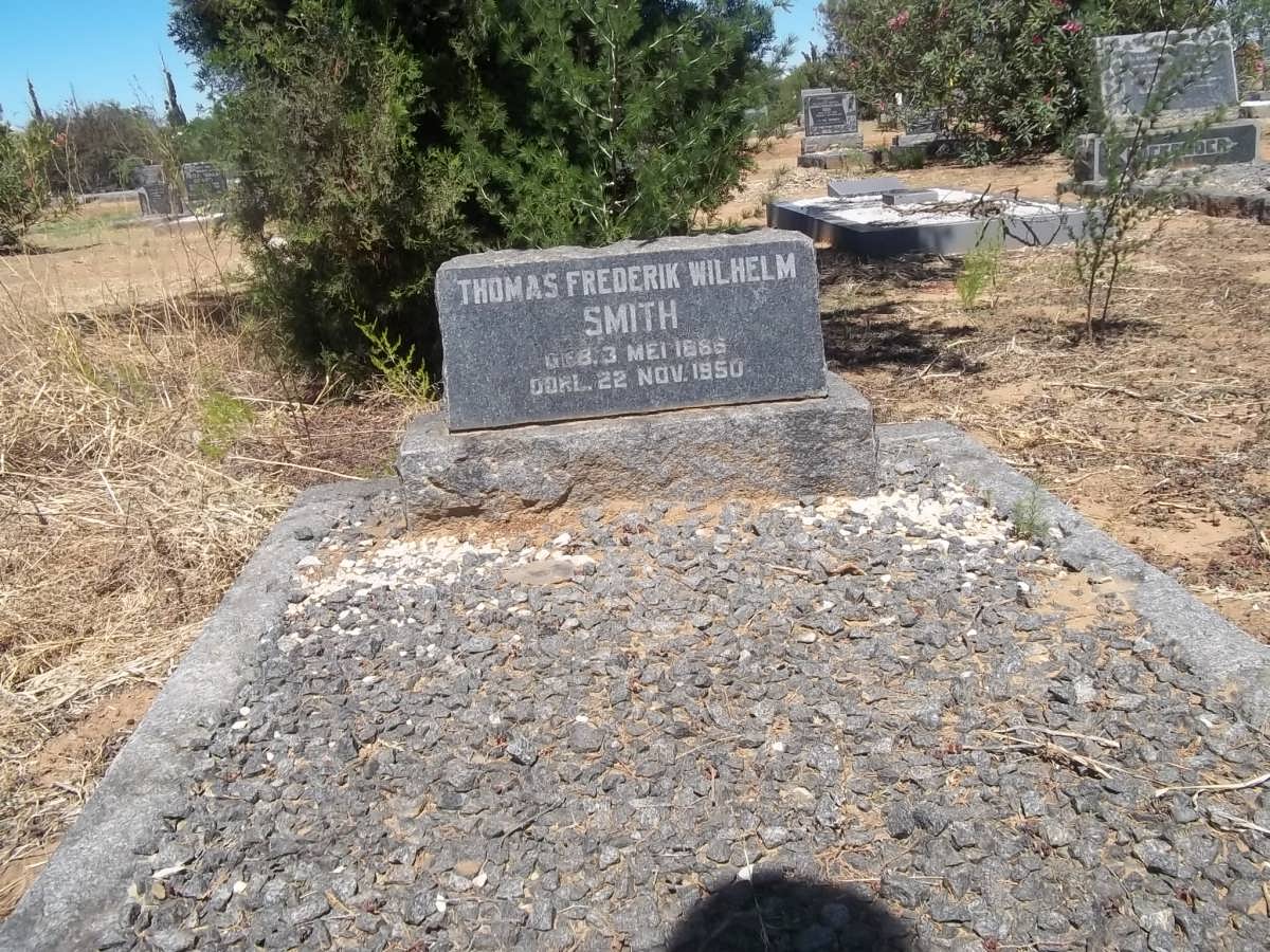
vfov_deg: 44.2
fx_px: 1174
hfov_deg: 56.8
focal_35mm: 32
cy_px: 476
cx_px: 635
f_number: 5.5
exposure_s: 1/400
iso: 80
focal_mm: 5.7
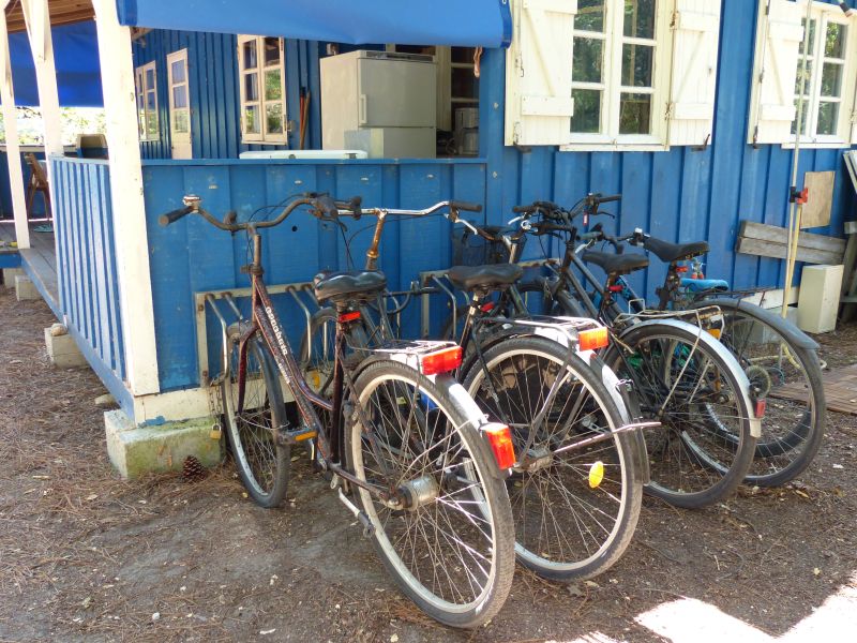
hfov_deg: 60.0
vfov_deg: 46.8
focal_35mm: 30
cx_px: 428
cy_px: 322
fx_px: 743
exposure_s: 1/60
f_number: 2.8
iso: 125
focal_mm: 5.3
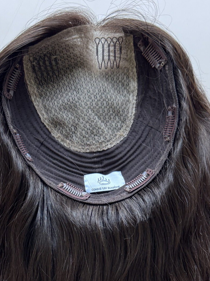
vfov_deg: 30.5
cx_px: 99
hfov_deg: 25.2
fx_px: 469
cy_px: 290
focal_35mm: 58
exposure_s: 1/121
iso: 100
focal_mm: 6.76
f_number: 1.78
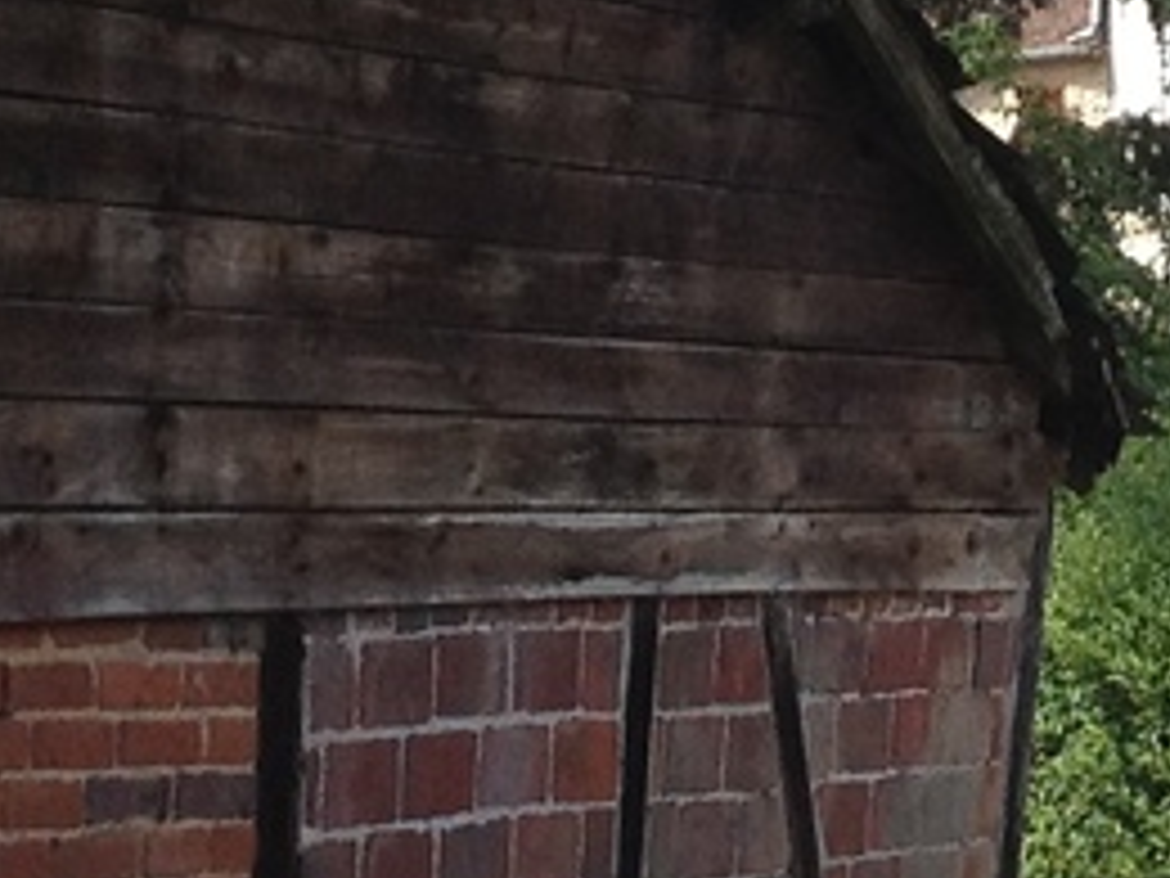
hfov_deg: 9.1
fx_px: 7267
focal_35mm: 215
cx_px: 1395
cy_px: 405
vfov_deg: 6.9
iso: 50
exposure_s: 1/569
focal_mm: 4.28
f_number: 2.4
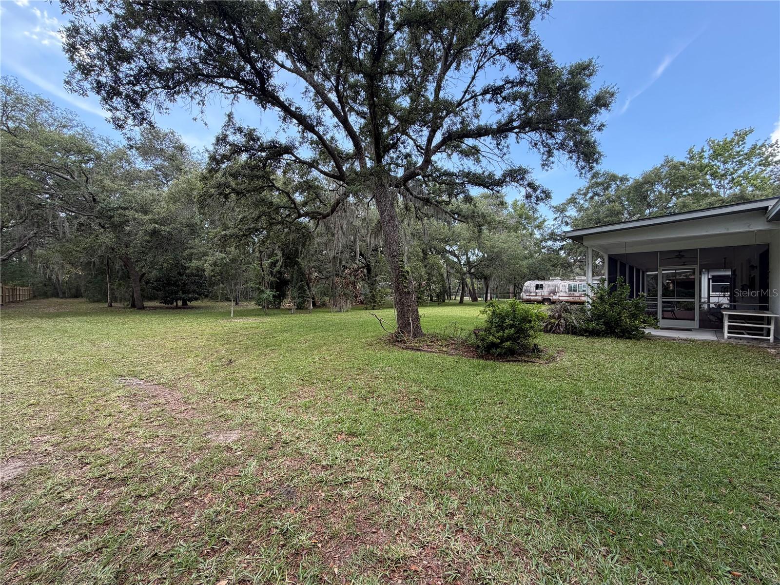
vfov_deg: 85.7
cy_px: 292
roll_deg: +0.0
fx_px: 315
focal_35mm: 14
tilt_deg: -0.6
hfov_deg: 102.1
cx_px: 390
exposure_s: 1/313
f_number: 2.2
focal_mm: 2.22
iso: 50
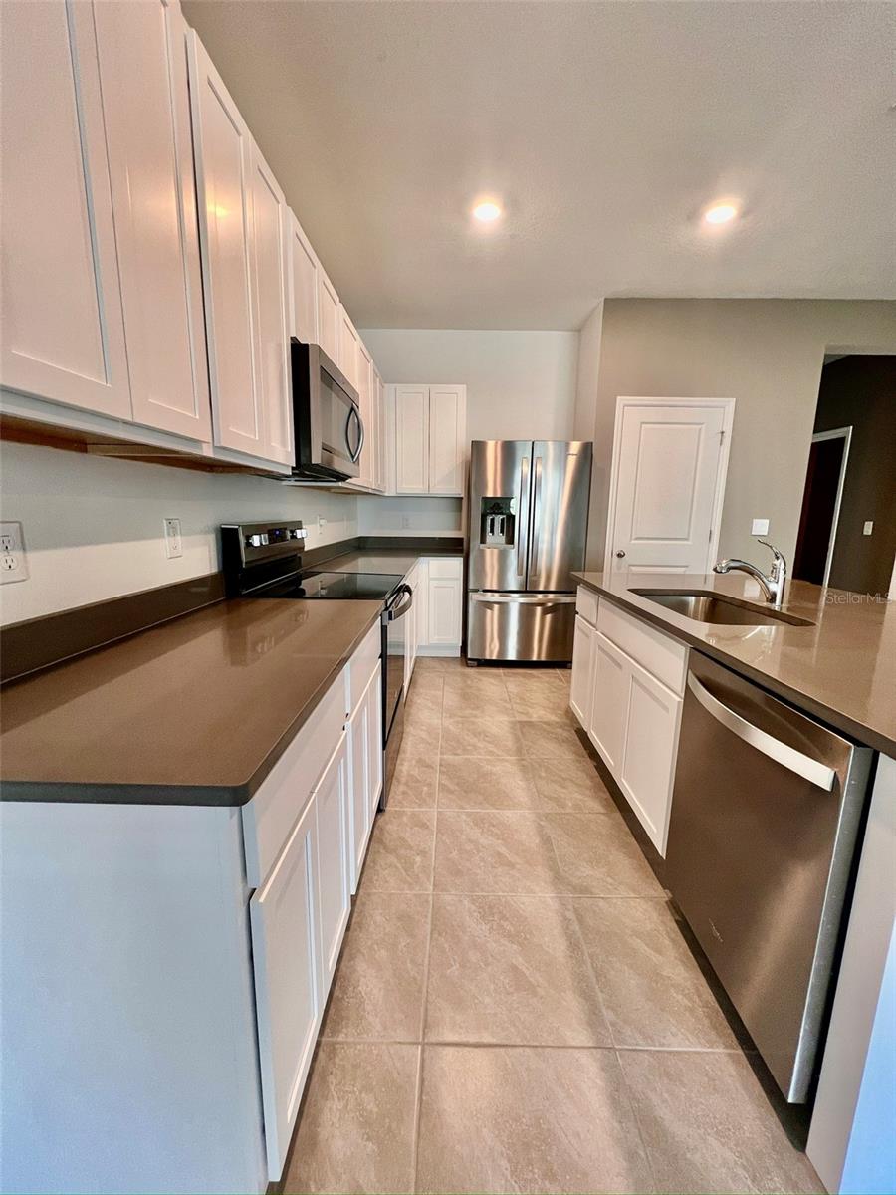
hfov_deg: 89.9
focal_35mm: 13
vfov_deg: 106.2
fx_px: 449
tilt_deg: -9.6
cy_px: 598
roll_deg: -0.9
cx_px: 448
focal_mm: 1.57
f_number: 1.8
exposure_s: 1/60
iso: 125
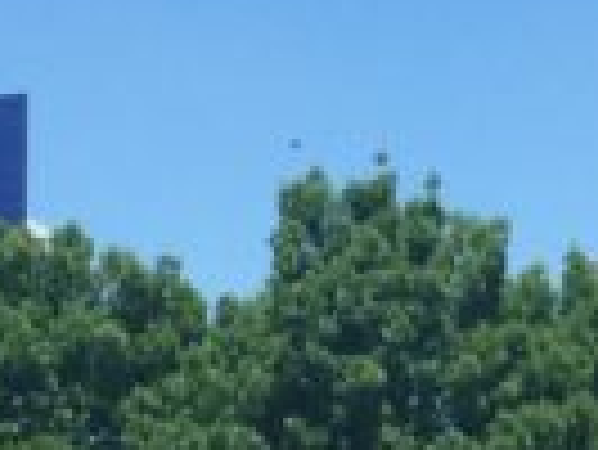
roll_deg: +0.9
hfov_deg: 8.8
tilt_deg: +8.3
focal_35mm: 223
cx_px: 522
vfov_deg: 6.7
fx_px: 3856
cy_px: 130
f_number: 2.2
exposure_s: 1/1522
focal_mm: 4.15
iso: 32
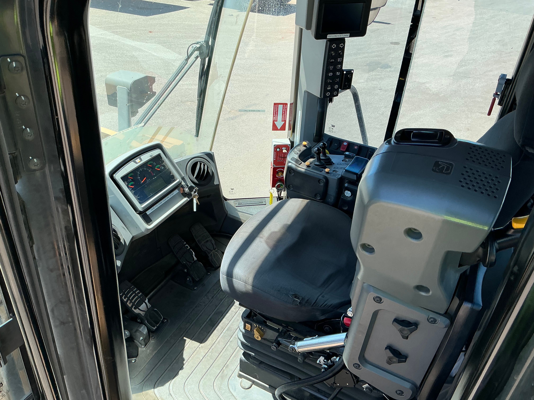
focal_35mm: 28
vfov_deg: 49.7
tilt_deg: -32.4
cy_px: 200
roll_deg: -3.4
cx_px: 267
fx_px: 432
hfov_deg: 63.4
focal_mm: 3
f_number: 1.8
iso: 25
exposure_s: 1/534
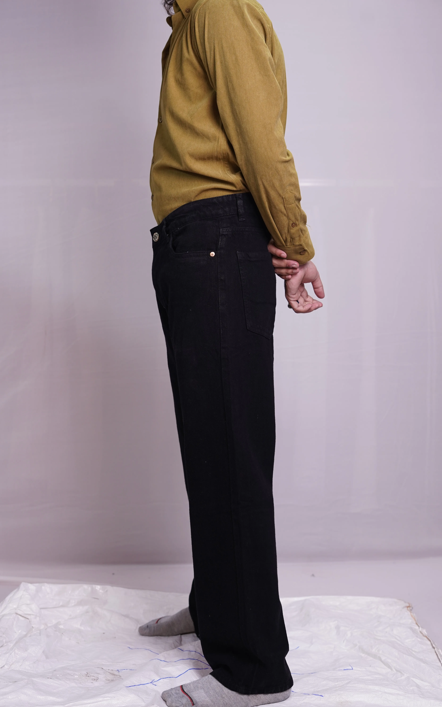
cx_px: 213
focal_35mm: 51
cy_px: 354
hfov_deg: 25.3
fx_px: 983
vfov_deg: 39.6
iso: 640
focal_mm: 50
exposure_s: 1/100
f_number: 3.5
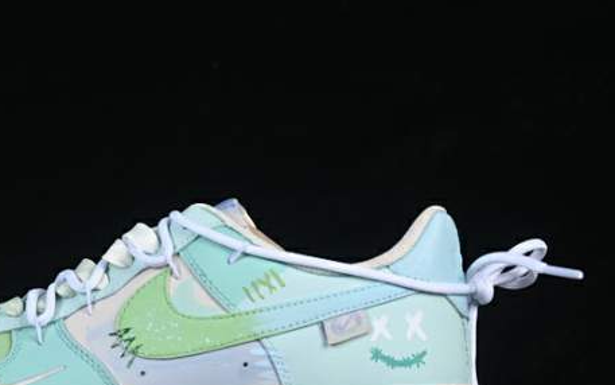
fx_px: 2046
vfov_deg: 10.7
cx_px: 152
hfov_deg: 17.0
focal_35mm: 122
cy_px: 280
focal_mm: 50
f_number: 8
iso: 160
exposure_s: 1/80
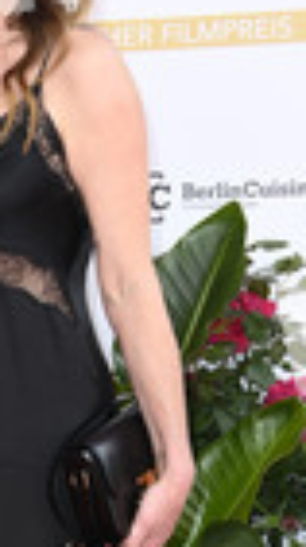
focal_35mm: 202
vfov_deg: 10.6
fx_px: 2923
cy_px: 504
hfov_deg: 5.9
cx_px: -186
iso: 400
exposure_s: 1/250
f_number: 5.6
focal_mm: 68
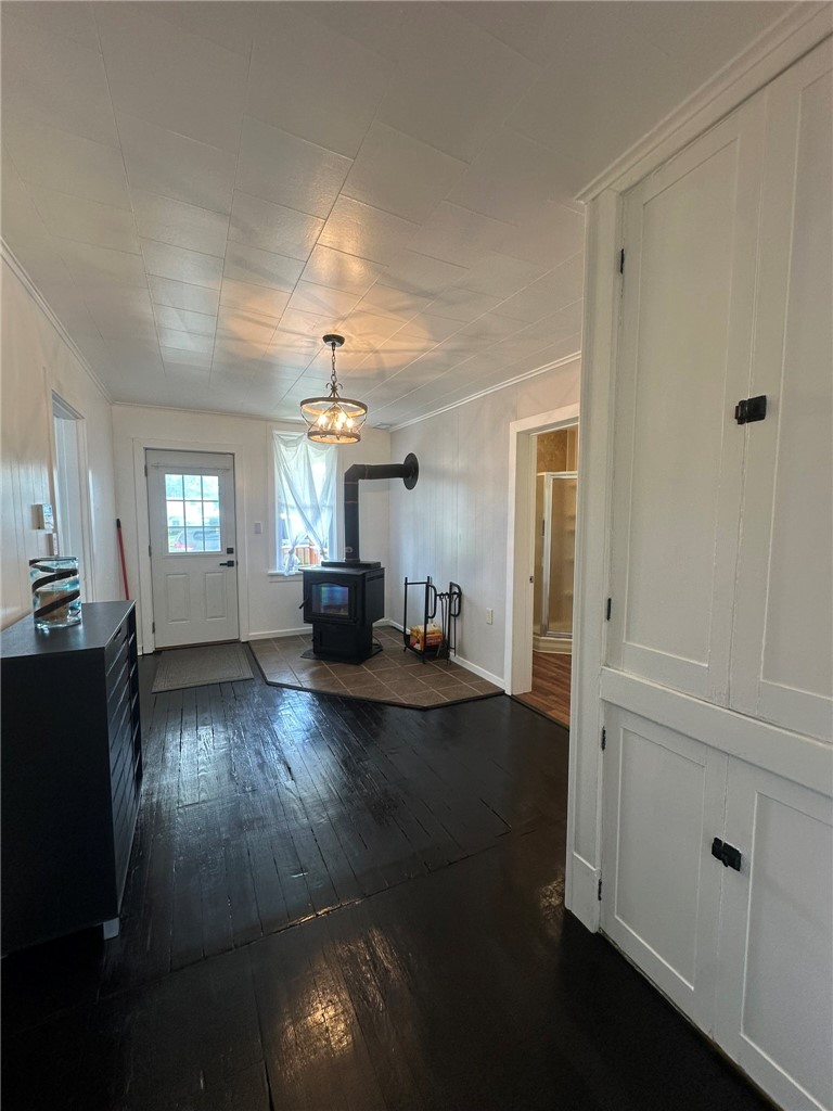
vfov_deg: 102.1
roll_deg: -1.8
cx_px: 416
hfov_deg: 85.7
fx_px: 449
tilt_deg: -4.3
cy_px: 556
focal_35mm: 14
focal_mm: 2.22
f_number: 2.2
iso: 160
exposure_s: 1/120
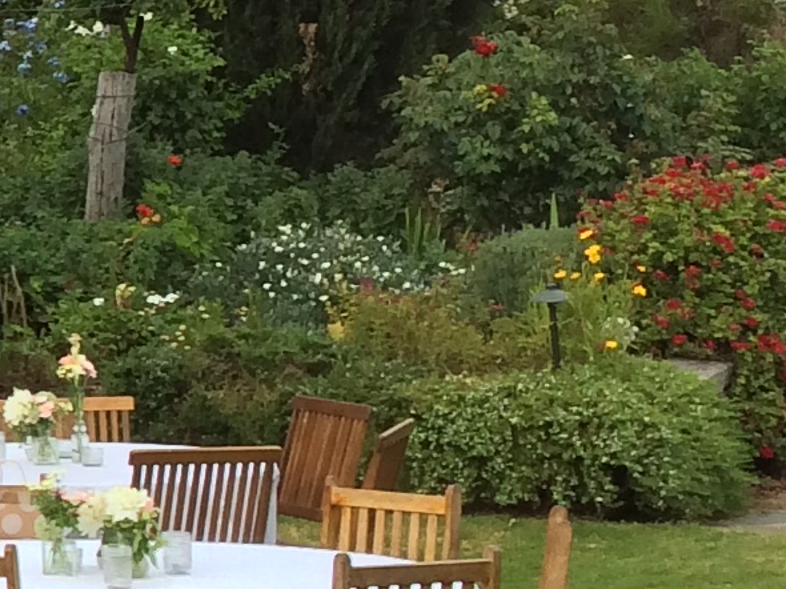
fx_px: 3768
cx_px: -1107
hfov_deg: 10.3
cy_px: 77
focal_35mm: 166
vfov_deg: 8.9
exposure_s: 1/977
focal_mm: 4.12
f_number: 2.2
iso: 32
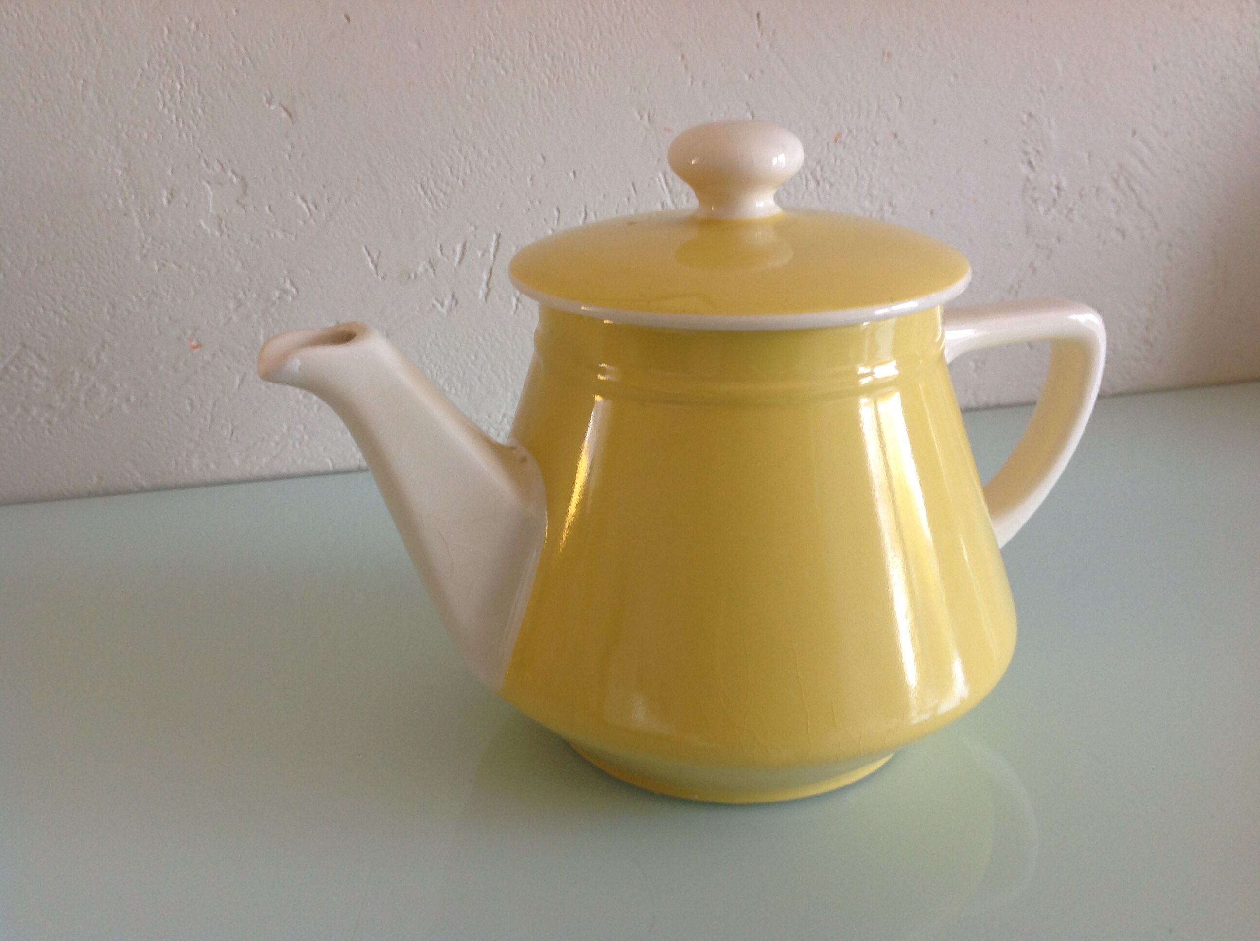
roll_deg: +1.1
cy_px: 470
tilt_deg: -22.7
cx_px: 630
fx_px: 1272
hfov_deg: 52.7
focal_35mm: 35
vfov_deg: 40.6
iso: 64
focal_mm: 4.28
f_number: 2.4
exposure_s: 1/15
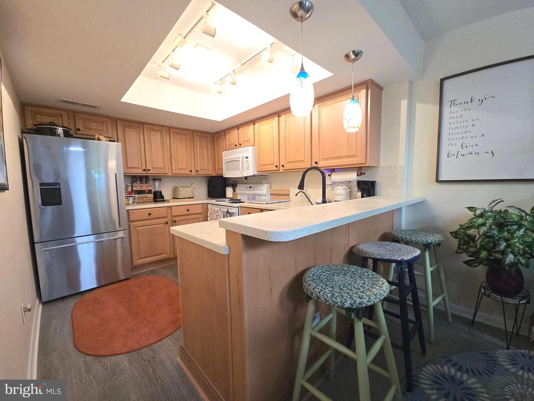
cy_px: 200
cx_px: 267
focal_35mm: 13
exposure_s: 1/60
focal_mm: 2.2
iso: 100
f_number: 2.2
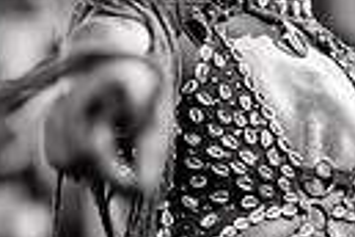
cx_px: 154
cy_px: 300
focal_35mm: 174
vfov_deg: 7.8
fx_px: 1716
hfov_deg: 11.8
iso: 2000
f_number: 1.2
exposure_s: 1/320
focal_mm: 50
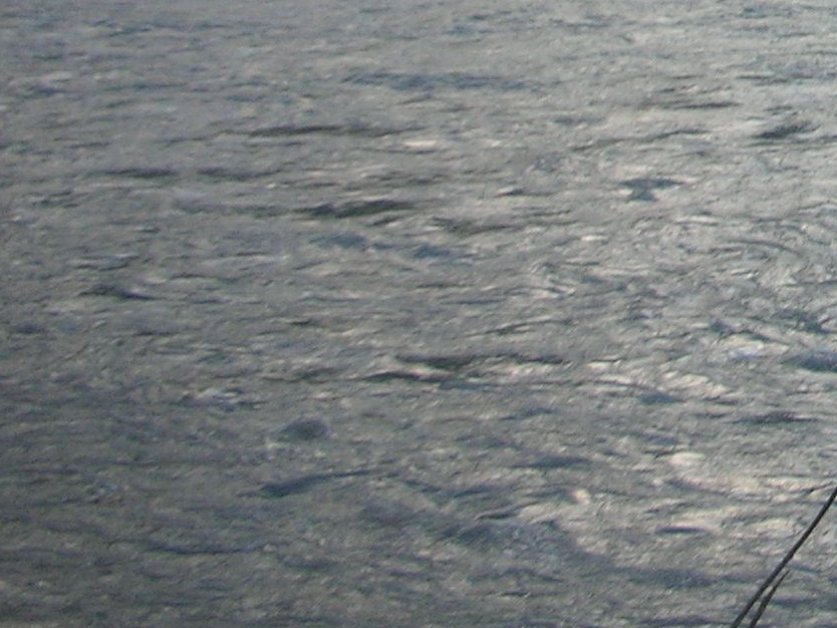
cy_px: -315
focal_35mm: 108
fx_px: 2611
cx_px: 1168
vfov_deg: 13.0
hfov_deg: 16.9
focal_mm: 5.8
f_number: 3
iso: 50
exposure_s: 1/110
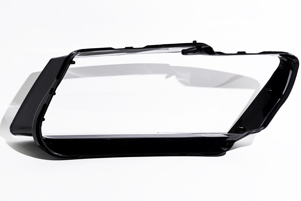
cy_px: 101
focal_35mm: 80
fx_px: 669
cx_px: 157
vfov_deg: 17.1
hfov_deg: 25.4
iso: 100
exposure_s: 1/250
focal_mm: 74
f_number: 9
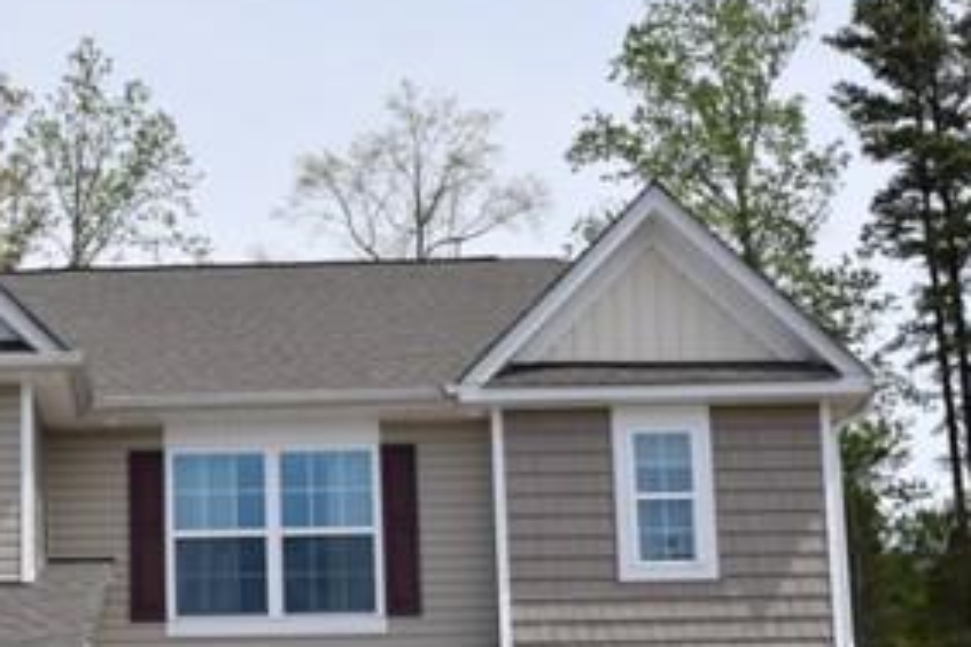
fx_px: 2296
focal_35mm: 85
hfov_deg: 23.2
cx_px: 76
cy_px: 628
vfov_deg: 15.8
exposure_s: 1/400
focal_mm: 25
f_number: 10
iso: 200
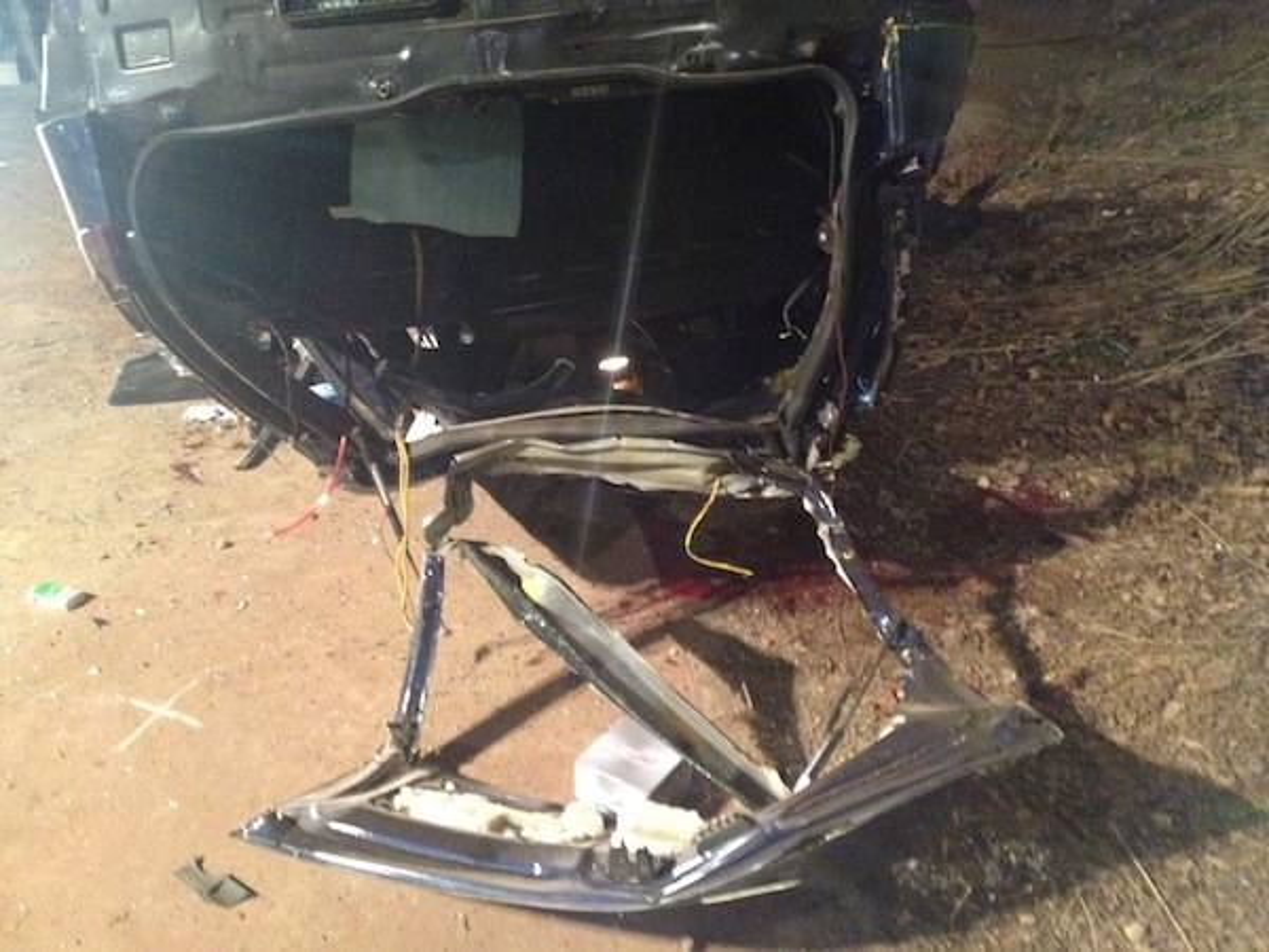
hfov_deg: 52.6
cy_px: 476
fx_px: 1283
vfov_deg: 40.7
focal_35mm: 35
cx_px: 634
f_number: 2.4
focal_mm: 4.28
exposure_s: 1/15
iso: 640
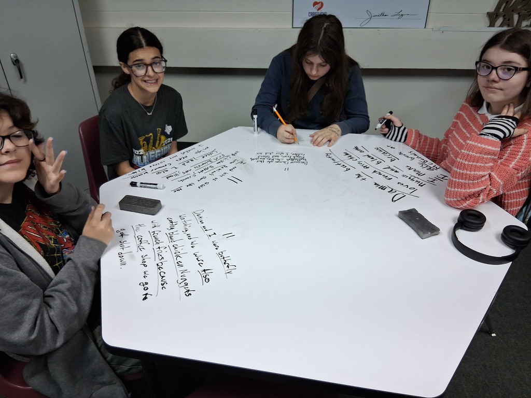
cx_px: 266
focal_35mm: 26
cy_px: 199
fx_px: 399
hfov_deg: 67.3
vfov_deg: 53.1
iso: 250
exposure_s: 1/50
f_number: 1.8
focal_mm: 3.98
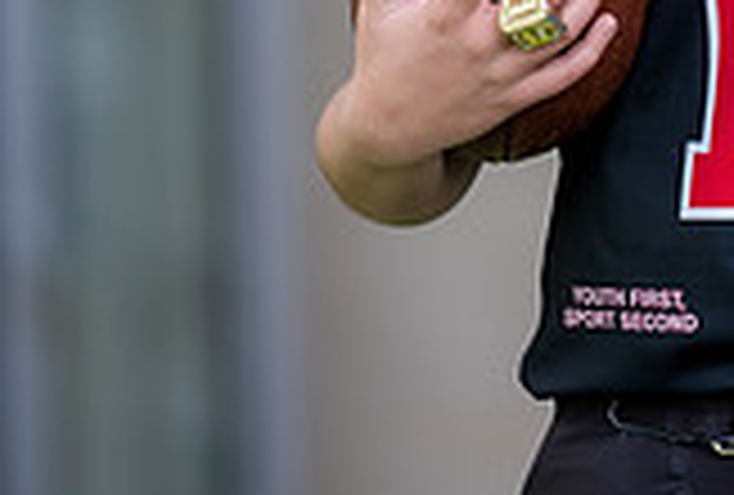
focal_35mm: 630
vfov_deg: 2.2
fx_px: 12893
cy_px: -289
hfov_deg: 3.3
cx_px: 948
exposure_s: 1/500
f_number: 2.8
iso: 100
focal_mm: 159
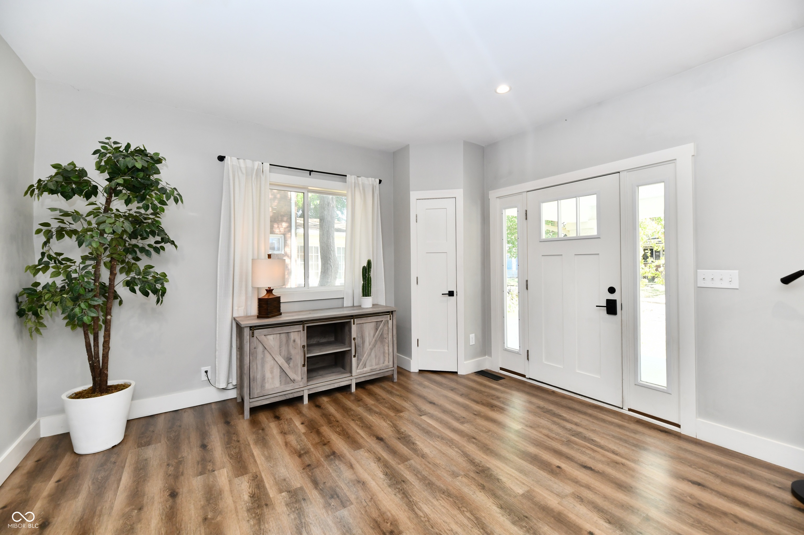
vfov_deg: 81.2
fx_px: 313
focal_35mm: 14
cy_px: 268
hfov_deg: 104.3
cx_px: 402
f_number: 6.3
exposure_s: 1/60
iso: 640
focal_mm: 14
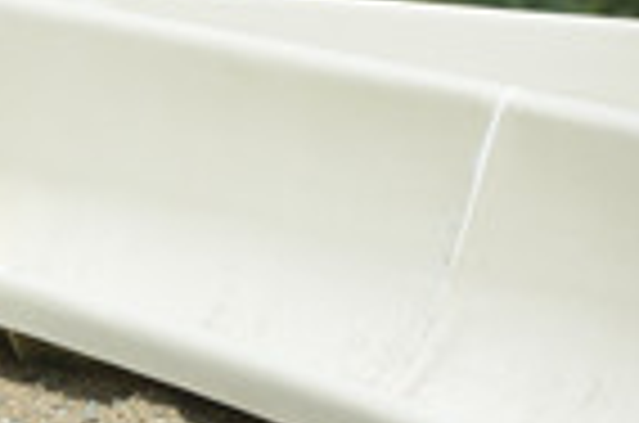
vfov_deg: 2.5
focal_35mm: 551
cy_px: 218
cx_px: -256
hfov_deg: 3.7
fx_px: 9758
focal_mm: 195
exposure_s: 1/640
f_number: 6.3
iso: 220
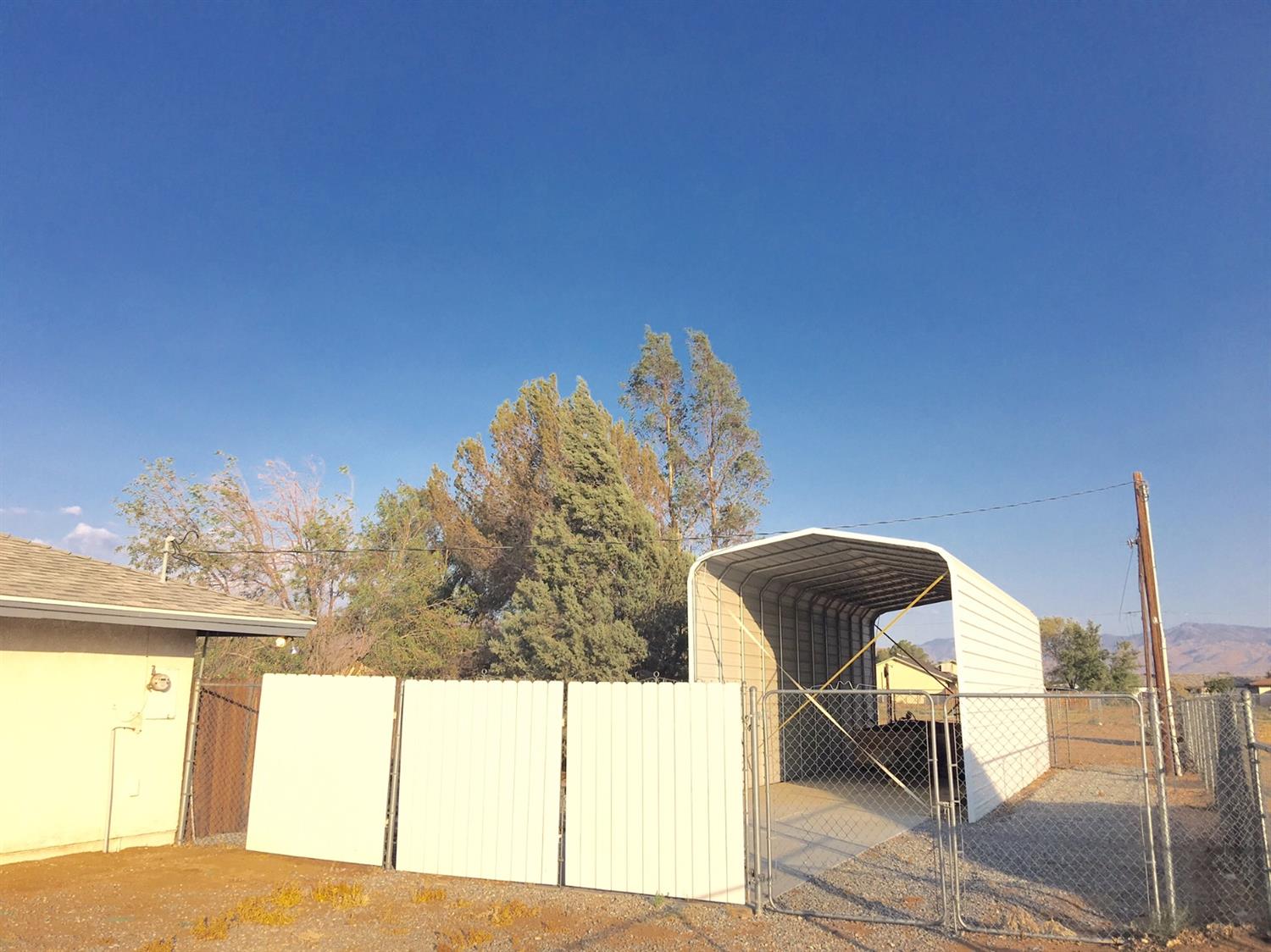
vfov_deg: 48.2
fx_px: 1064
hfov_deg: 61.7
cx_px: 636
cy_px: 476
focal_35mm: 29
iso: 25
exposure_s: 1/2137
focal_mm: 4.15
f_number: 2.2
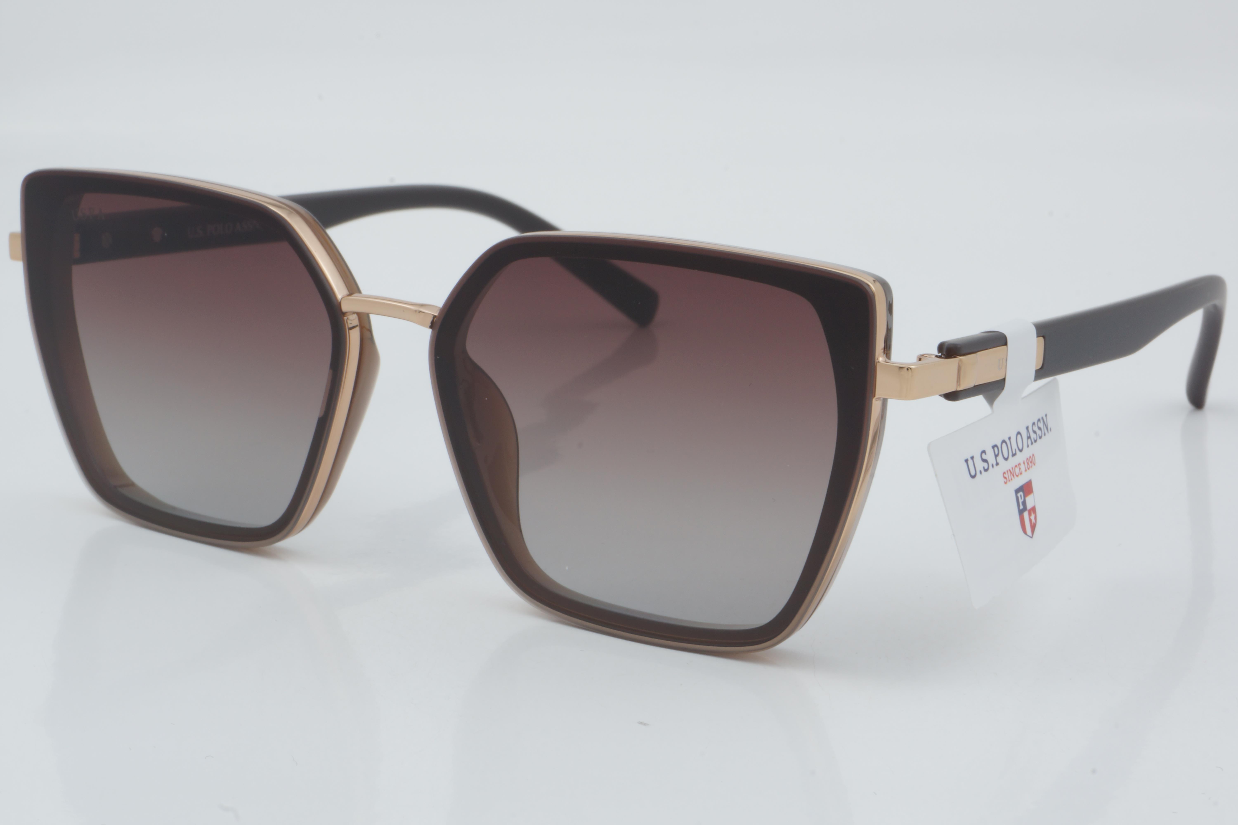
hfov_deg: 27.0
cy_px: 412
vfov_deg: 18.2
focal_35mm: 75
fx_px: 2579
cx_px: 619
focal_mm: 50
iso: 100
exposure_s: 1/4
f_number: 29
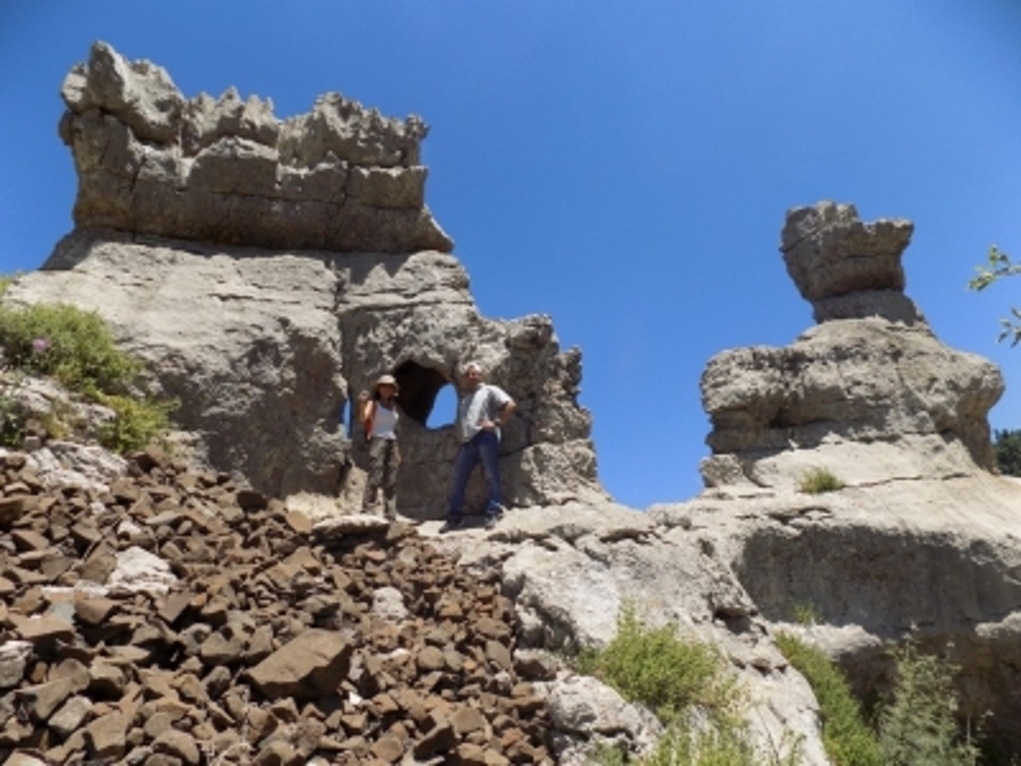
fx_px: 678
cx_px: 510
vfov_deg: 58.9
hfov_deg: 73.9
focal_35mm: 23
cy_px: 383
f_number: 3.1
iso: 80
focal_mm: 4
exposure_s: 1/1000
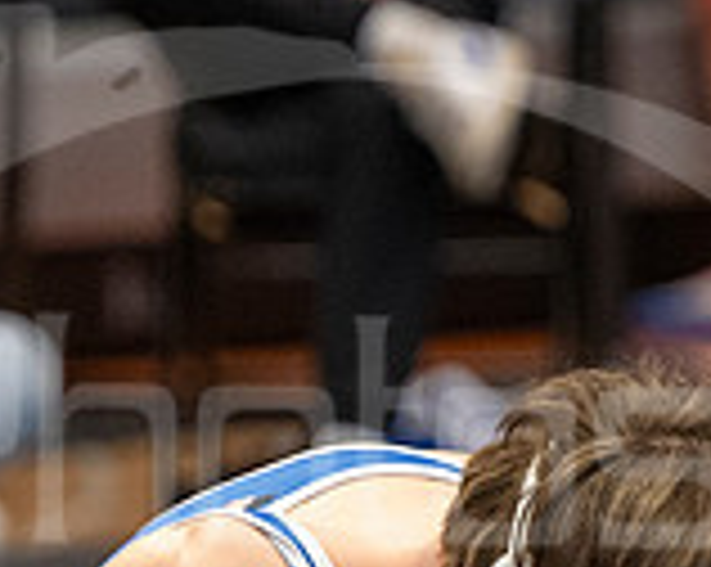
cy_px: 1092
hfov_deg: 2.0
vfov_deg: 1.6
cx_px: 495
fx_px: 20092
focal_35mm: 956
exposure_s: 1/1000
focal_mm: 155
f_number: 2.8
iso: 3200
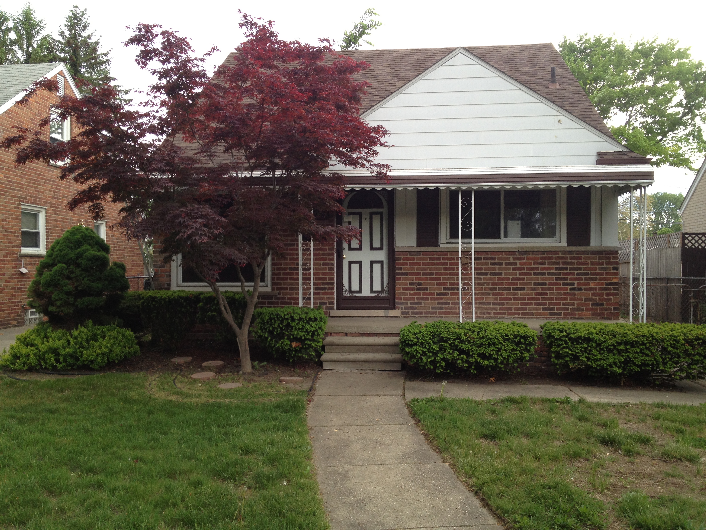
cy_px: 265
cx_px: 353
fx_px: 714
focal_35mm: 35
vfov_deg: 40.7
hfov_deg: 52.6
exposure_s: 1/120
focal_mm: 4.28
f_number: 2.4
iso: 64
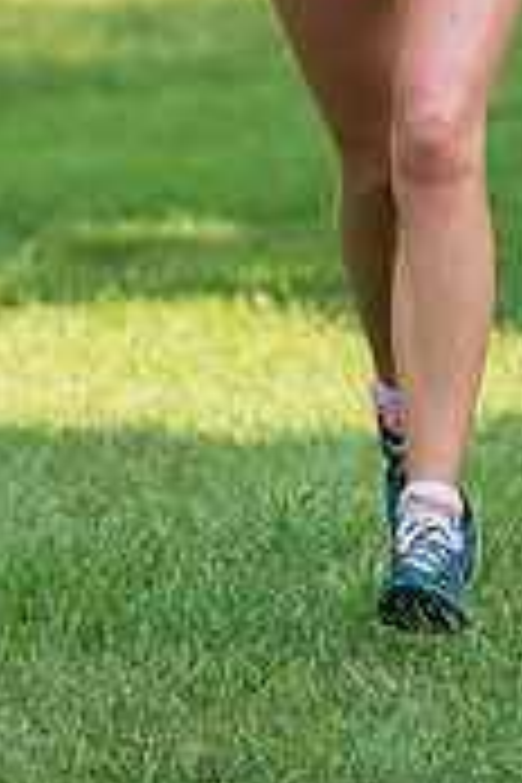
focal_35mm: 620
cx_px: 367
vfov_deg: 3.3
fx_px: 13484
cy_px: -198
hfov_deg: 2.2
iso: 1600
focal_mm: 160
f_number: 5
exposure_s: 1/1600
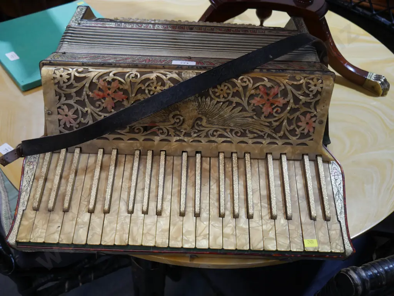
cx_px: 197
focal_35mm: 32
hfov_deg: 56.8
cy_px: 148
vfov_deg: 44.2
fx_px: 364
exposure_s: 1/60
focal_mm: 16
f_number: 3.6
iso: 400
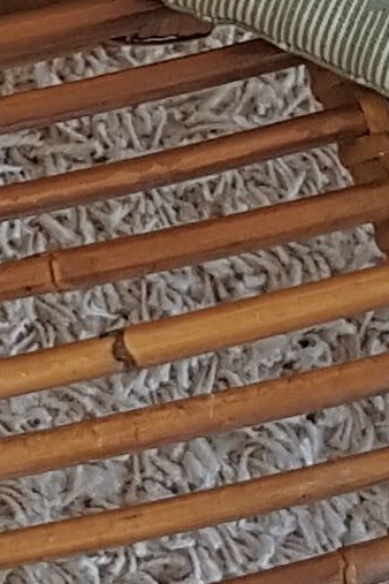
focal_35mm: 215
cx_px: 198
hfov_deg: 6.4
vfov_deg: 9.3
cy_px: -324
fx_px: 3485
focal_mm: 4.2
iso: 100
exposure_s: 1/50
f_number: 1.7
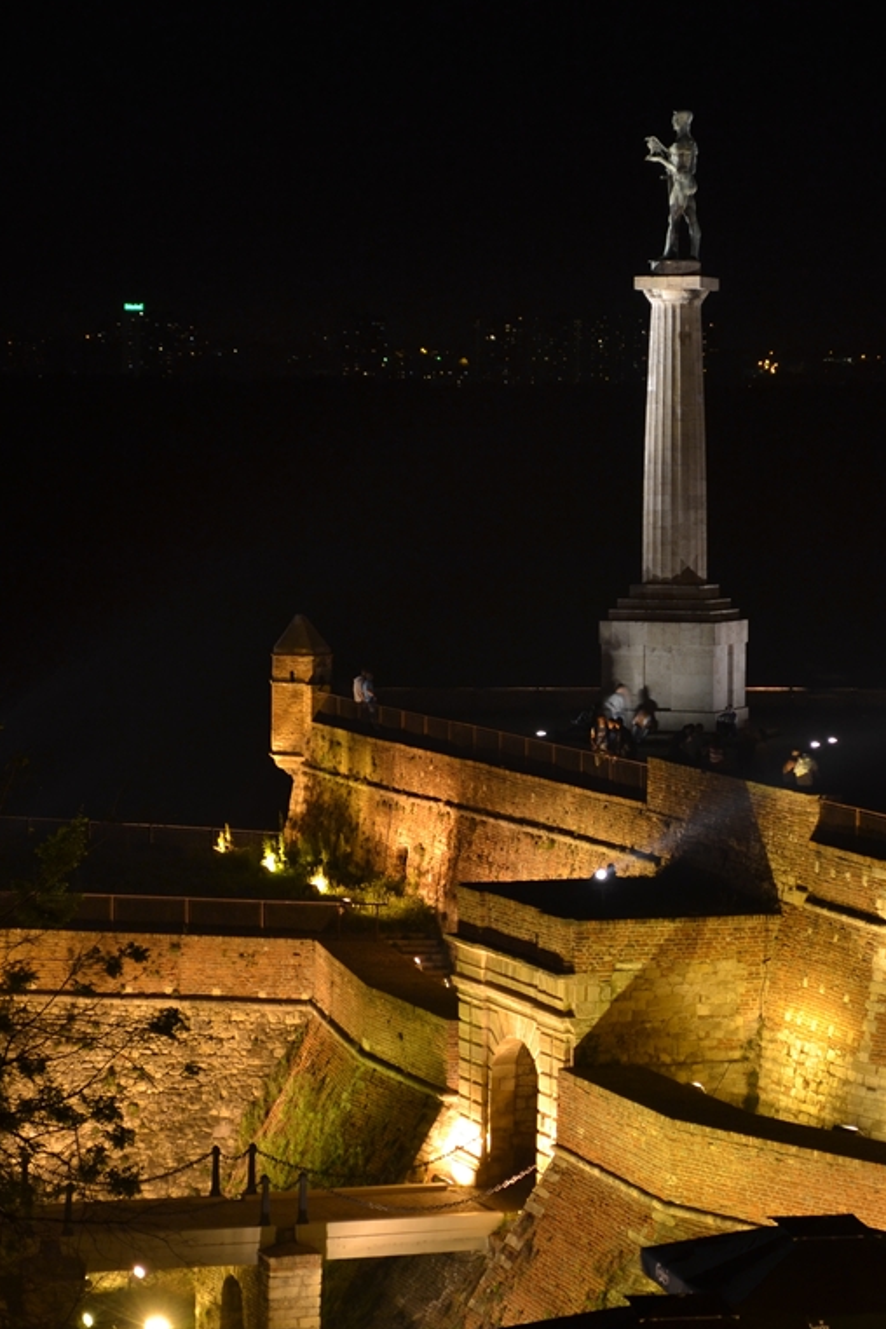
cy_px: 661
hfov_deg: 11.0
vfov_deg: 16.4
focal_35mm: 125
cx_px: 389
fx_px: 4605
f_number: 5.6
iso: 100
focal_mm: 55
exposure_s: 1
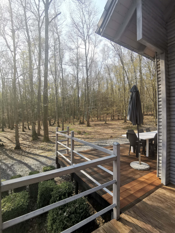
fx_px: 115
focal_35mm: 17
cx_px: 88
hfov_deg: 74.7
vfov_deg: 91.0
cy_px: 116
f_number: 2.2
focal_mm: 2.26
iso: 50
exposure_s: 1/458
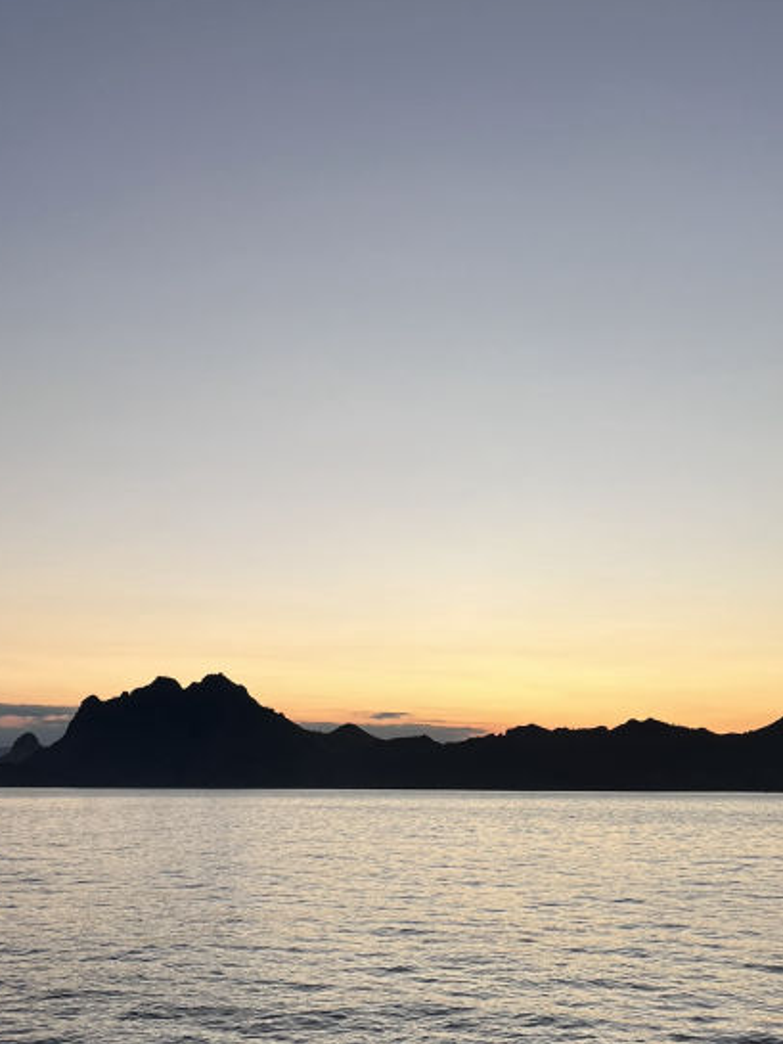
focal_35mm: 43
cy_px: 650
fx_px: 1296
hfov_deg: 33.0
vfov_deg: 43.5
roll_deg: +0.0
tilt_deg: +4.4
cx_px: 205
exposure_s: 1/359
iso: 50
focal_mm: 5.1
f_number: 1.6
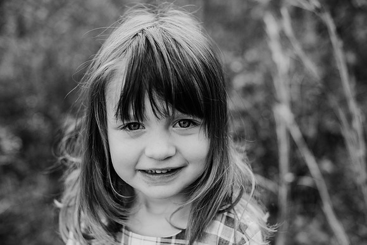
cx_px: 184
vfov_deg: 27.0
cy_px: 122
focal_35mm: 50
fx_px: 510
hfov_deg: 39.6
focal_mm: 50
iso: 400
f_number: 2.8
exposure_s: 1/1000
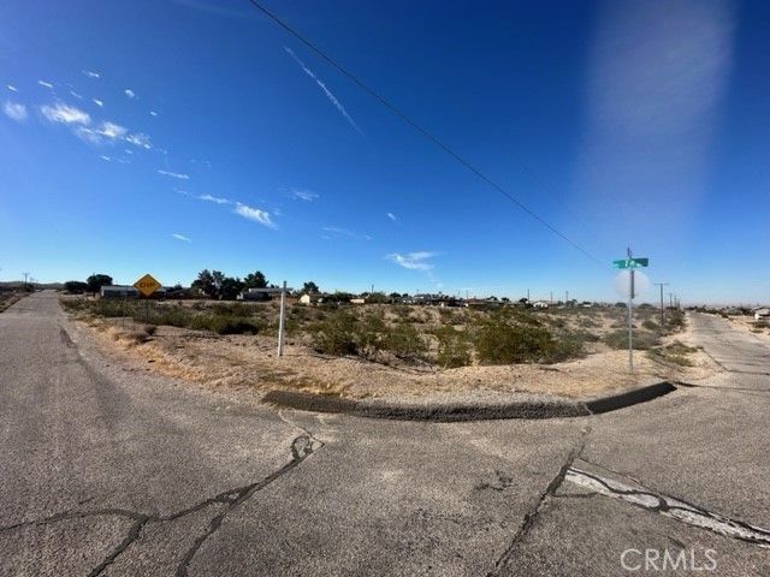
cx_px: 385
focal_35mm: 14
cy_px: 288
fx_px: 311
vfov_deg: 85.7
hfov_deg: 102.1
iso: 50
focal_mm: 2.22
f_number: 2.2
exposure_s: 1/2618
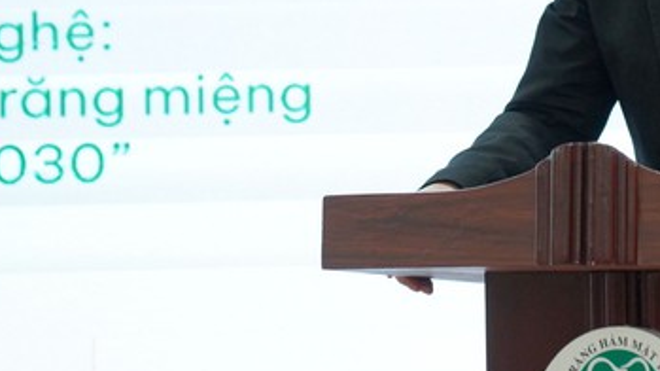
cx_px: 713
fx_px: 7942
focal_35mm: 454
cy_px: 6
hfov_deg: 4.7
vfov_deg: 2.7
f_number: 2.8
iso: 800
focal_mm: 126
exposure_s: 1/200
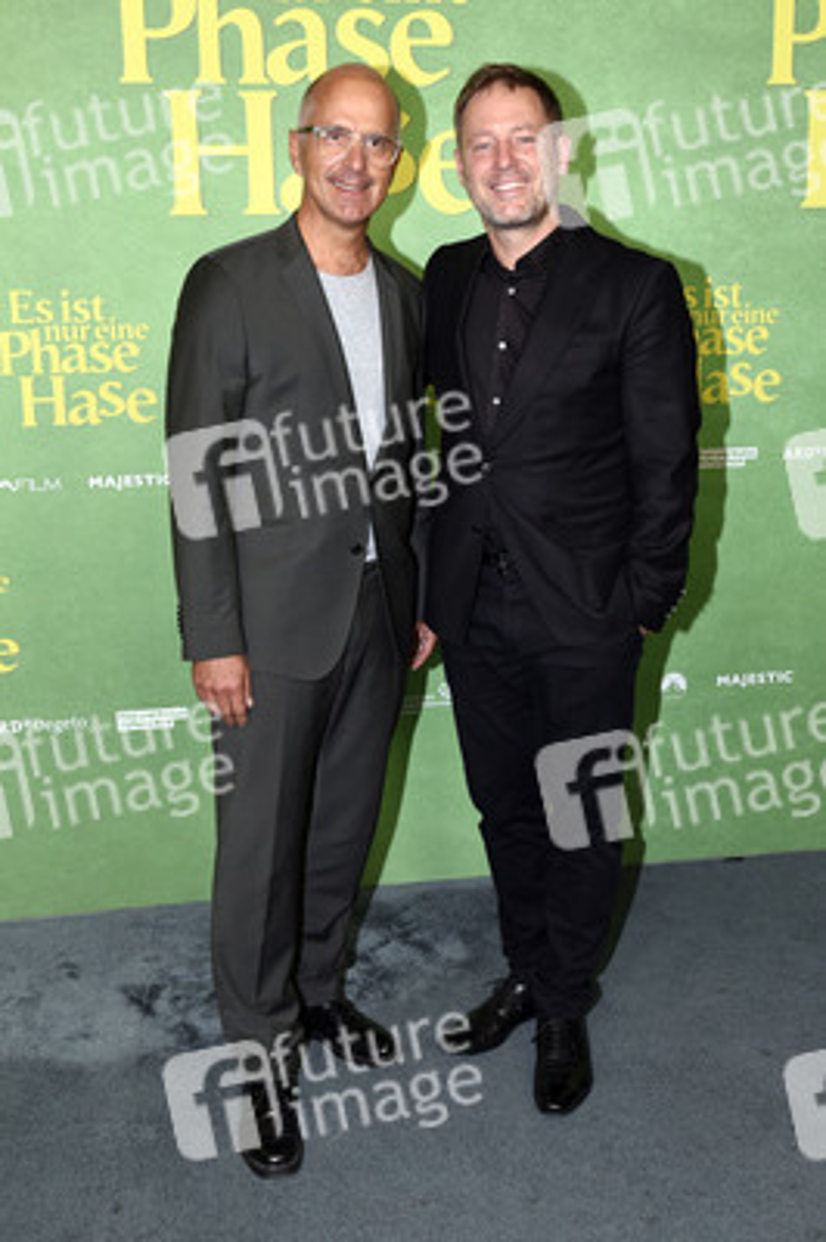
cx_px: 413
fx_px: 1172
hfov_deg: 38.8
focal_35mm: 34
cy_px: 621
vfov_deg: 55.8
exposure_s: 1/125
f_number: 6.3
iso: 500
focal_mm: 34
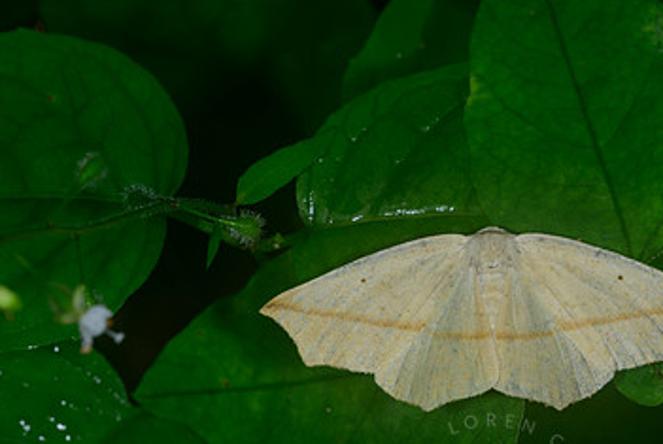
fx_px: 4204
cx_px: 491
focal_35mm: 228
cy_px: 352
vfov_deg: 6.0
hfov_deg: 9.0
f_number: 18
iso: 64
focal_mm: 105
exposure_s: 1/200
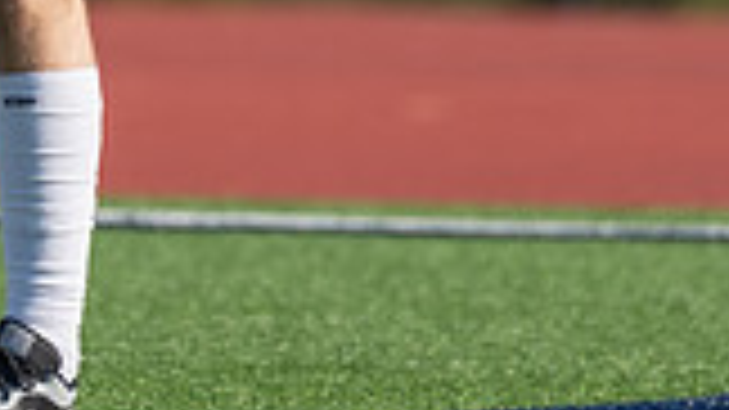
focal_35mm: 1219
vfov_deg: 1.0
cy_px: -471
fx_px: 23556
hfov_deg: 1.8
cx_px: 11
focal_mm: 200
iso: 100
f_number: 2.8
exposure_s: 1/2500
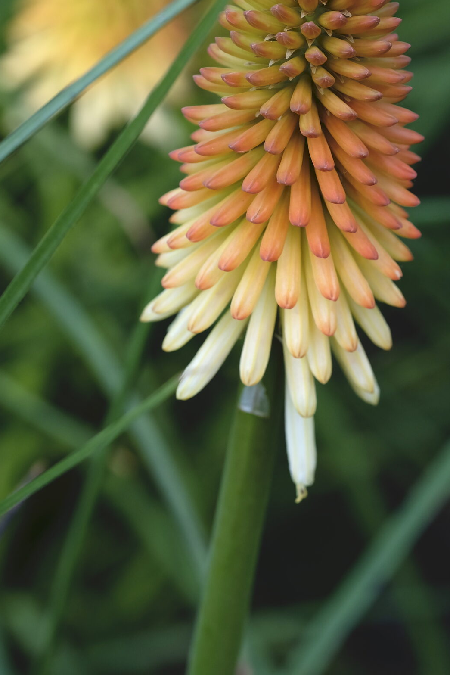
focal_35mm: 196
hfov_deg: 7.0
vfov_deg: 10.5
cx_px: 276
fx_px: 3674
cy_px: 240
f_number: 5.6
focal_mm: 80
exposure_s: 1/200
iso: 400
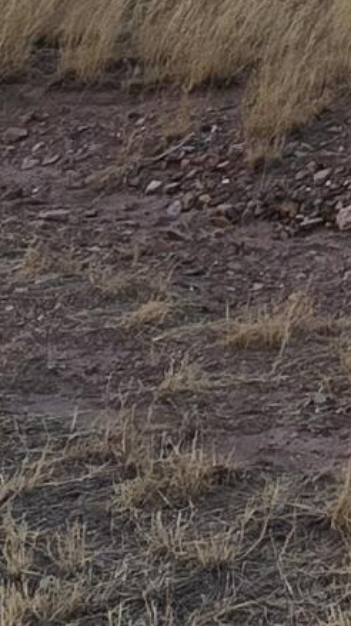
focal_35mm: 97
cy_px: -207
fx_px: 1607
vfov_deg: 20.0
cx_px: 858
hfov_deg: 10.6
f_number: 2.2
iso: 50
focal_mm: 2.2
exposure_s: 1/120
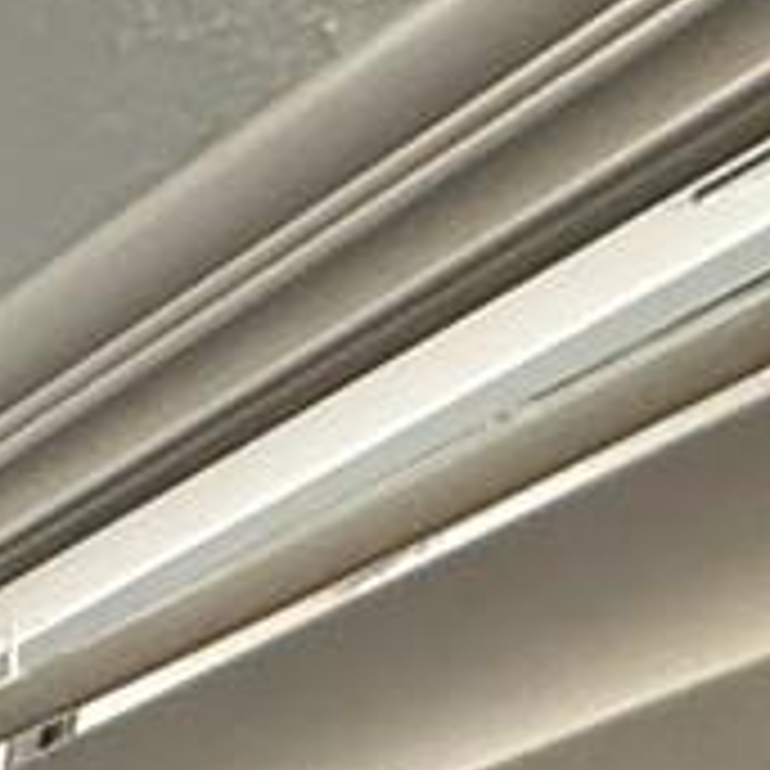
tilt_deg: -8.9
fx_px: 2919
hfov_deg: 7.4
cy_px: 2202
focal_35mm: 116
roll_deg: -0.7
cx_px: -2612
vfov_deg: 10.9
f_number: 2.2
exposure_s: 1/120
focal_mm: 2.22
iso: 250
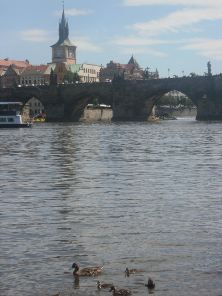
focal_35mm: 92
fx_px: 787
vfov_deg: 21.3
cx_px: 111
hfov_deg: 16.1
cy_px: 148
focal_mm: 16.5
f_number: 5.4
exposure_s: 1/400
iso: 64
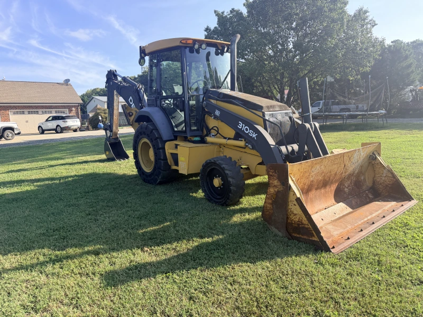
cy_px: 158
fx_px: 293
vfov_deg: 56.8
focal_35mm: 24
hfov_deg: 71.6
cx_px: 212
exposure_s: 1/1689
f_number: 1.78
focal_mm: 6.76
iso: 100
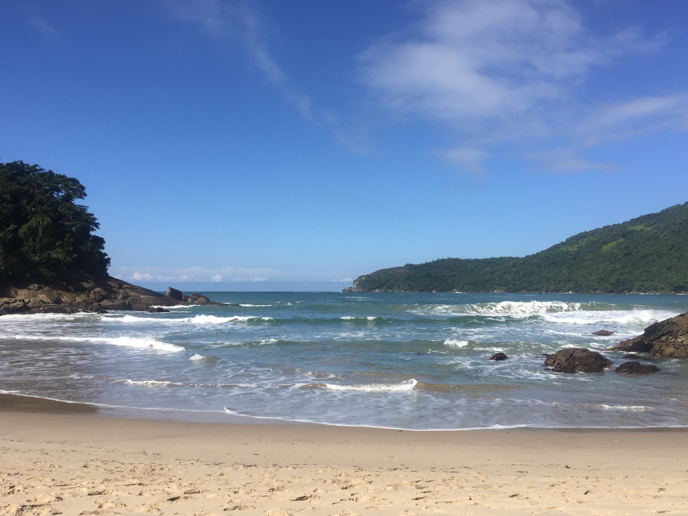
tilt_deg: +3.4
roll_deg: -1.9
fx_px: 596
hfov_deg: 60.0
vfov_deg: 46.8
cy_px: 259
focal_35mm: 30
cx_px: 347
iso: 32
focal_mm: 4.15
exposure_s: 1/2475
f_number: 2.2
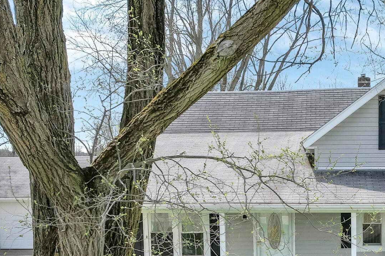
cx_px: 352
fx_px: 652
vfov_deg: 21.8
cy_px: 229
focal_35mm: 61
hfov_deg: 31.2
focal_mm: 8.38
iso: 120
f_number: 2.8
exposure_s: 1/2000
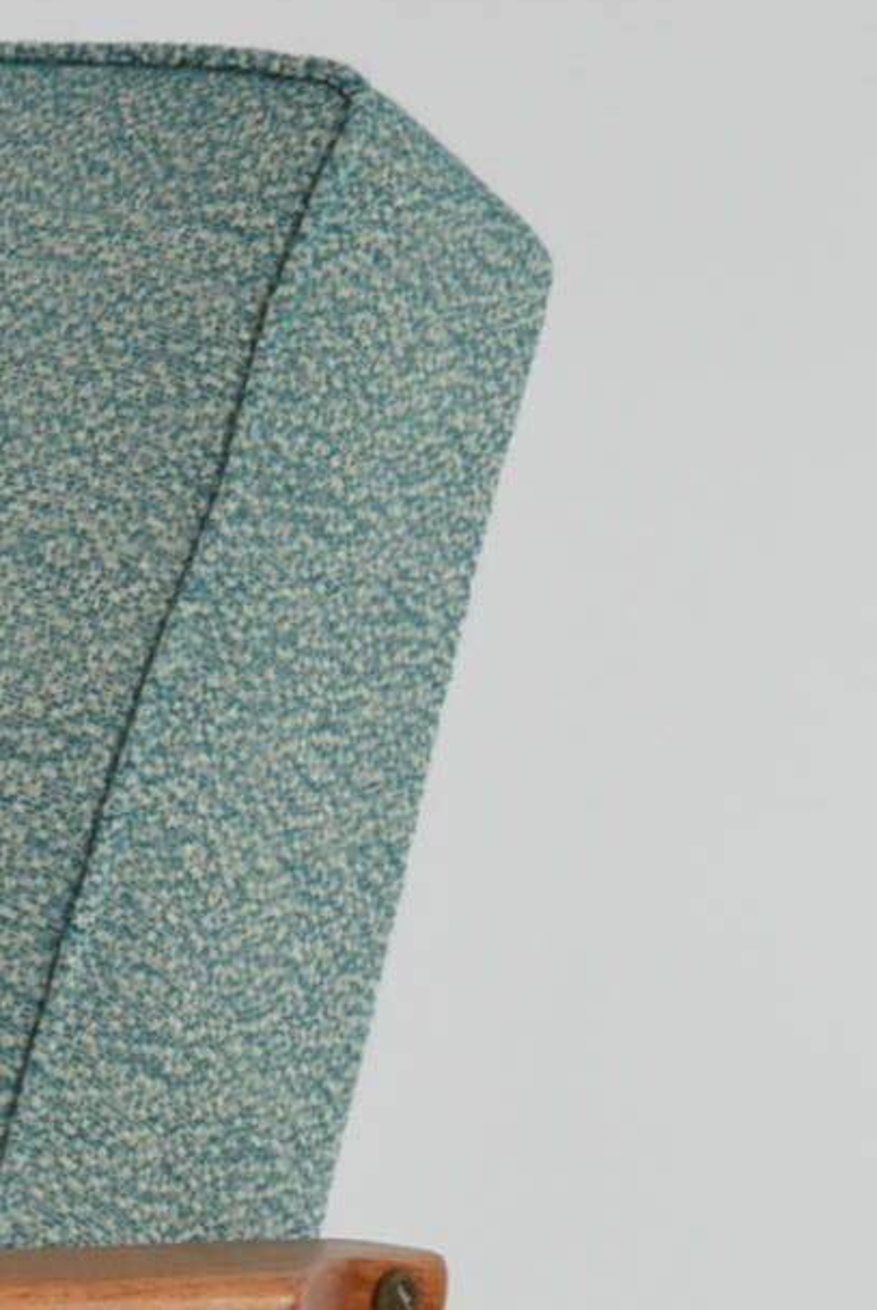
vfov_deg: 11.0
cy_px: 1450
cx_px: -1189
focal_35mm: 184
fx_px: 6721
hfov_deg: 7.1
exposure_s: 1/60
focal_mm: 25
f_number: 8
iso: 400
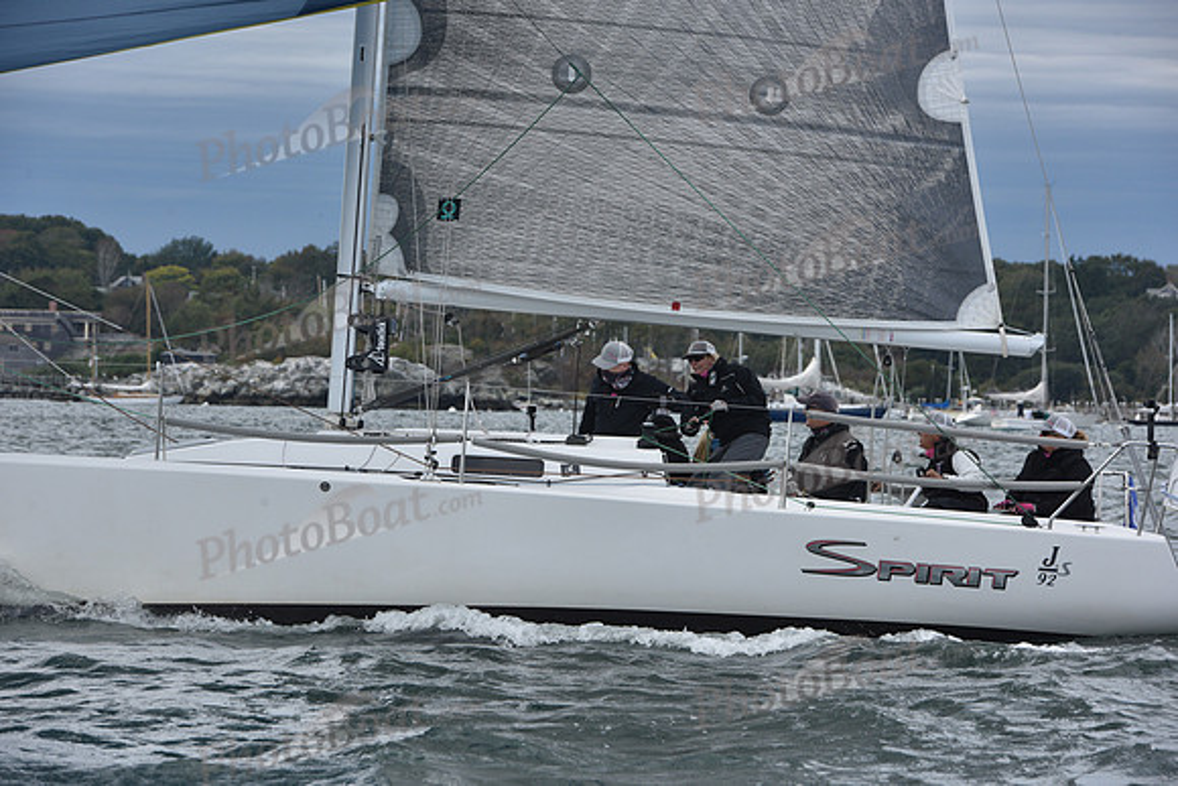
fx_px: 5891
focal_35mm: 180
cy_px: 393
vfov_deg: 7.6
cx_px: 589
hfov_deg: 11.4
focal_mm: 180
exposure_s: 1/1000
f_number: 10
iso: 400
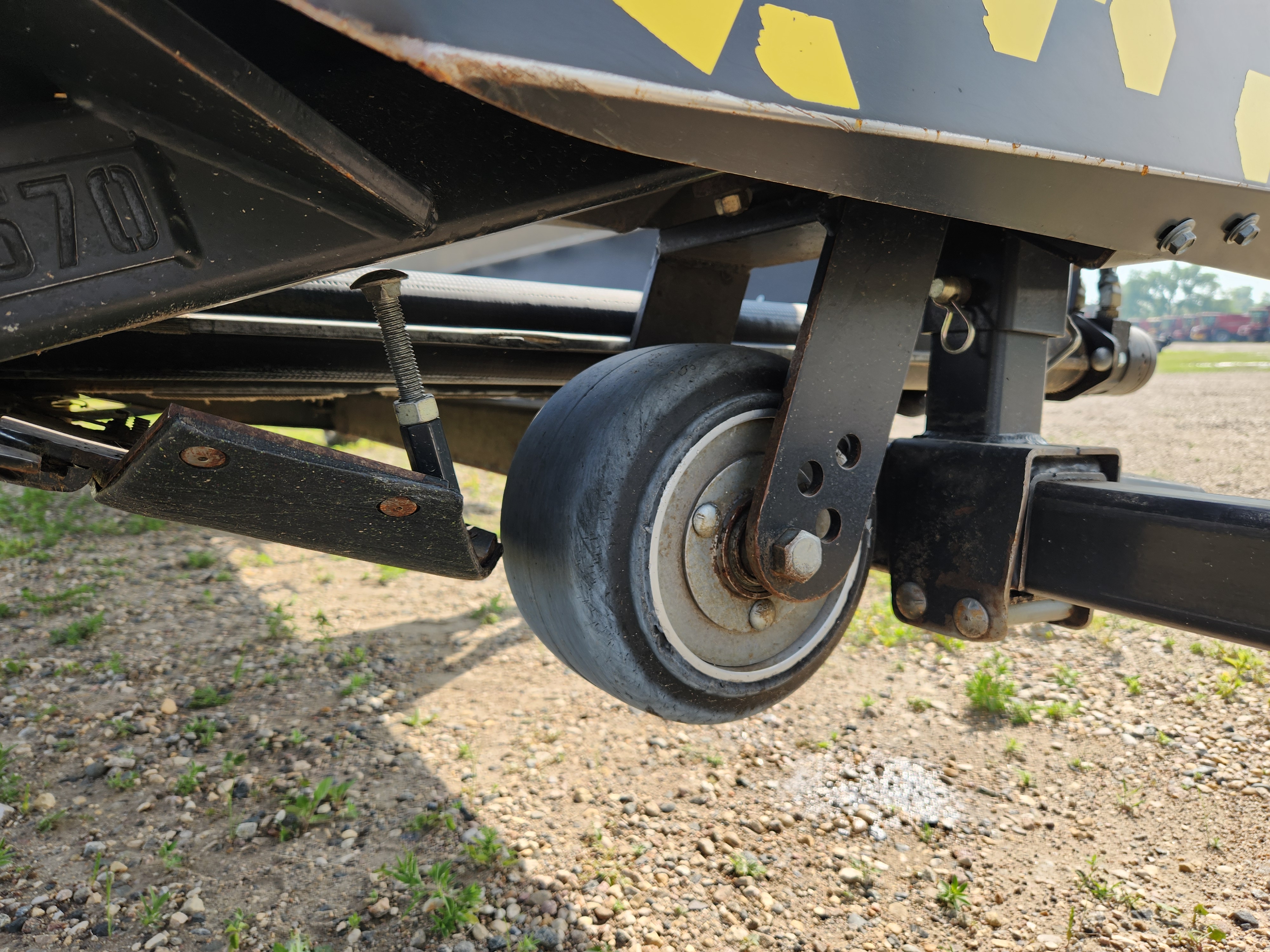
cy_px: 476
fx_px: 844
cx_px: 635
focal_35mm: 23
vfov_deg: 58.9
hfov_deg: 73.9
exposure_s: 1/452
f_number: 1.8
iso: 20
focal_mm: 5.4
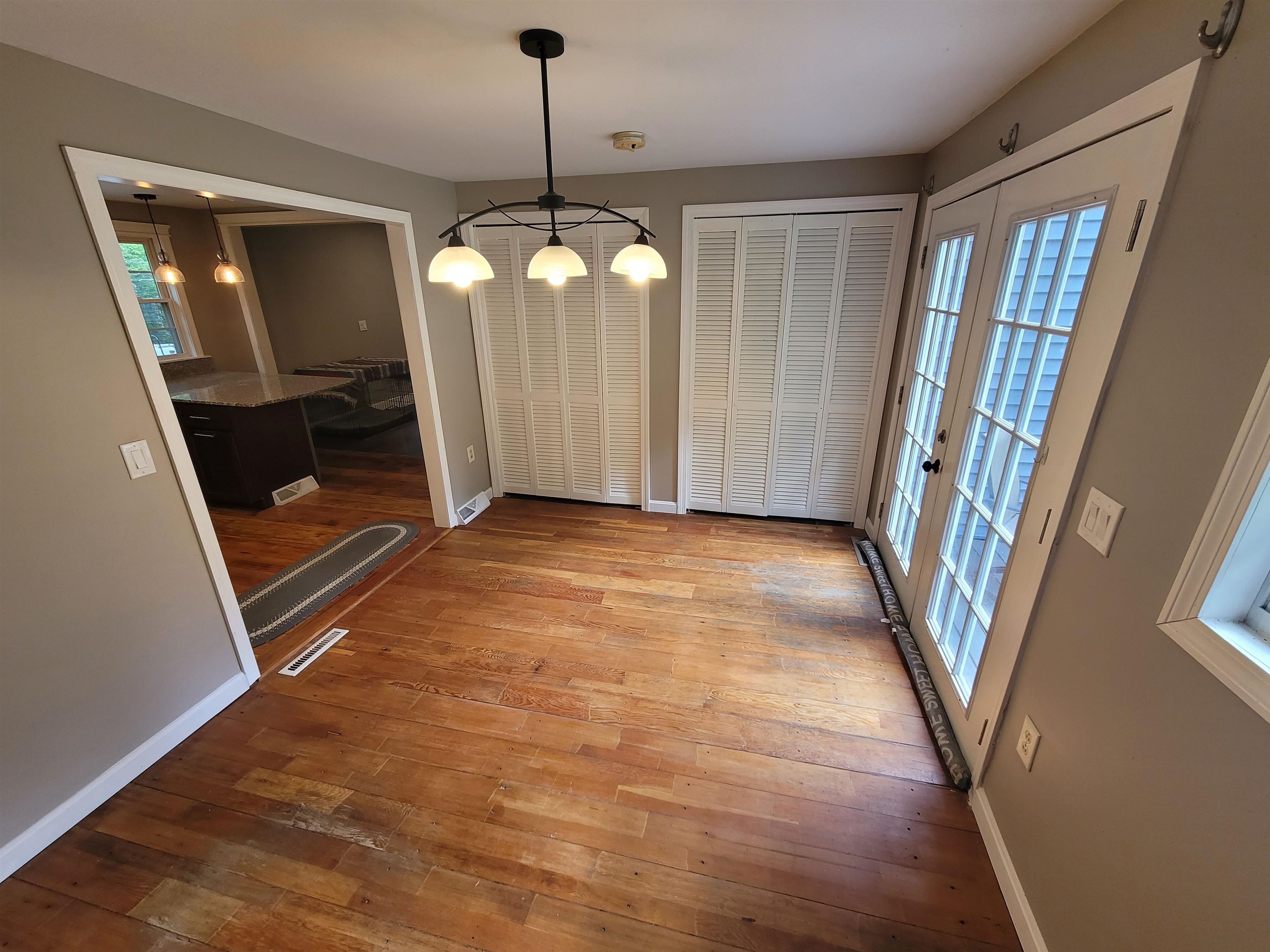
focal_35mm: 13
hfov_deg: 106.2
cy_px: 476
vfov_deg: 89.9
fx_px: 477
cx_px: 635
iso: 125
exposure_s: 1/60
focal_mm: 2.2
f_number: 2.2
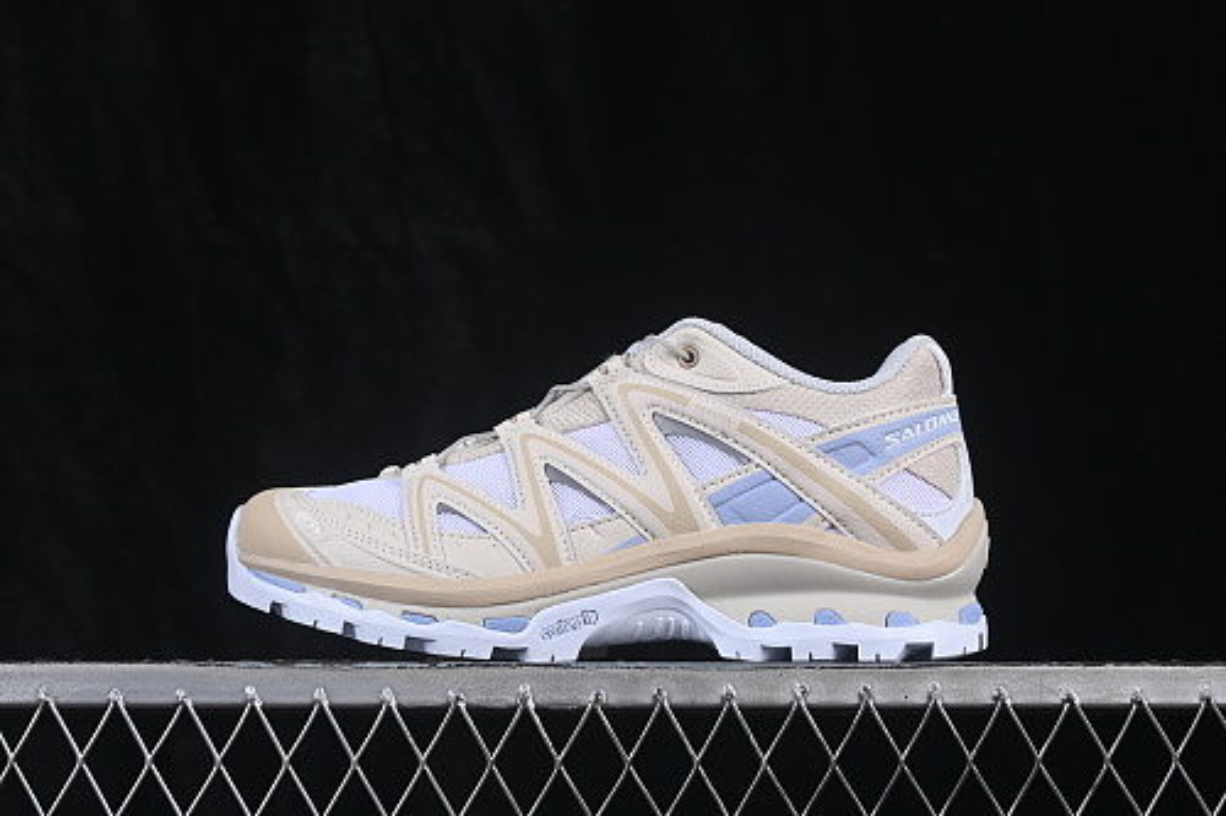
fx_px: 2553
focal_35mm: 75
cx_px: 613
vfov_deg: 18.2
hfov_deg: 27.0
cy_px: 408
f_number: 8
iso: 160
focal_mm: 50
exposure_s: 1/80
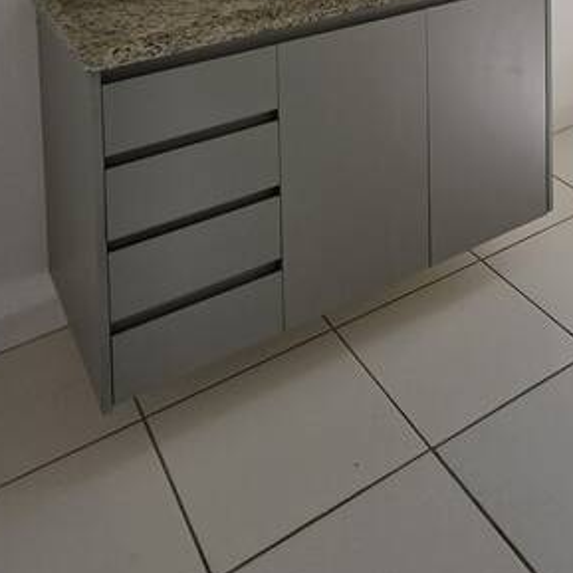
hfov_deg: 37.2
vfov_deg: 29.9
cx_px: 490
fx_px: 805
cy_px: -200
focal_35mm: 43
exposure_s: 1/1038
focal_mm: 2.2
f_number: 1.9
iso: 32
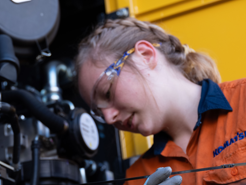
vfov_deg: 10.6
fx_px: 995
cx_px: 35
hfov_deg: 14.0
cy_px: 76
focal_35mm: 140
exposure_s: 1/320
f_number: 4
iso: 640
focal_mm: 78
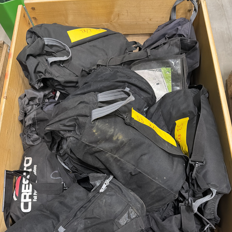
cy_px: 158
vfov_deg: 51.4
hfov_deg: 52.5
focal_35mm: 31
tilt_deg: -69.5
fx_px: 235
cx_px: 114
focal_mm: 6.76
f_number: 1.78
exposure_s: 1/43
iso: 800
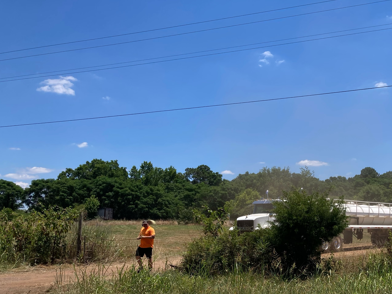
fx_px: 498
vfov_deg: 32.1
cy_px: 228
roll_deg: -0.9
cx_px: 304
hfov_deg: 41.4
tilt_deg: +0.5
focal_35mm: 44
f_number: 1.8
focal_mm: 3.99
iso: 20
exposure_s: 1/2558
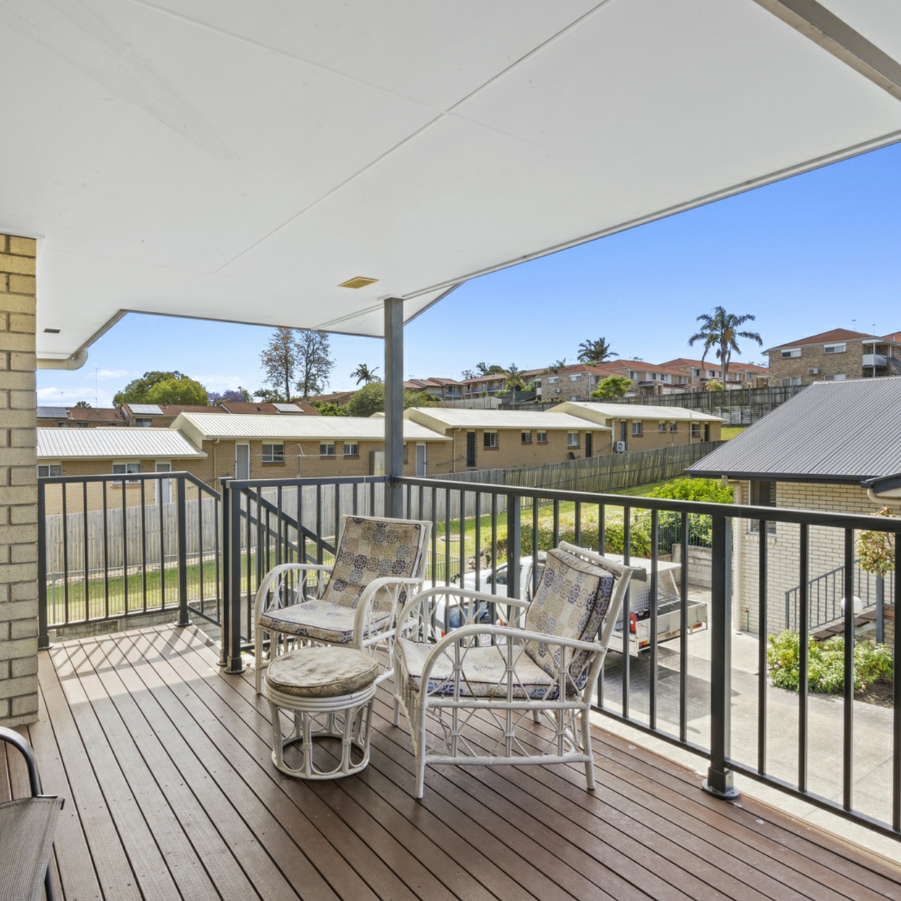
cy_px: 449
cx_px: 359
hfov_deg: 71.4
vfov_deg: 72.1
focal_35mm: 21
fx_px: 618
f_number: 16
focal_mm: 16
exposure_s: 1/10
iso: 320
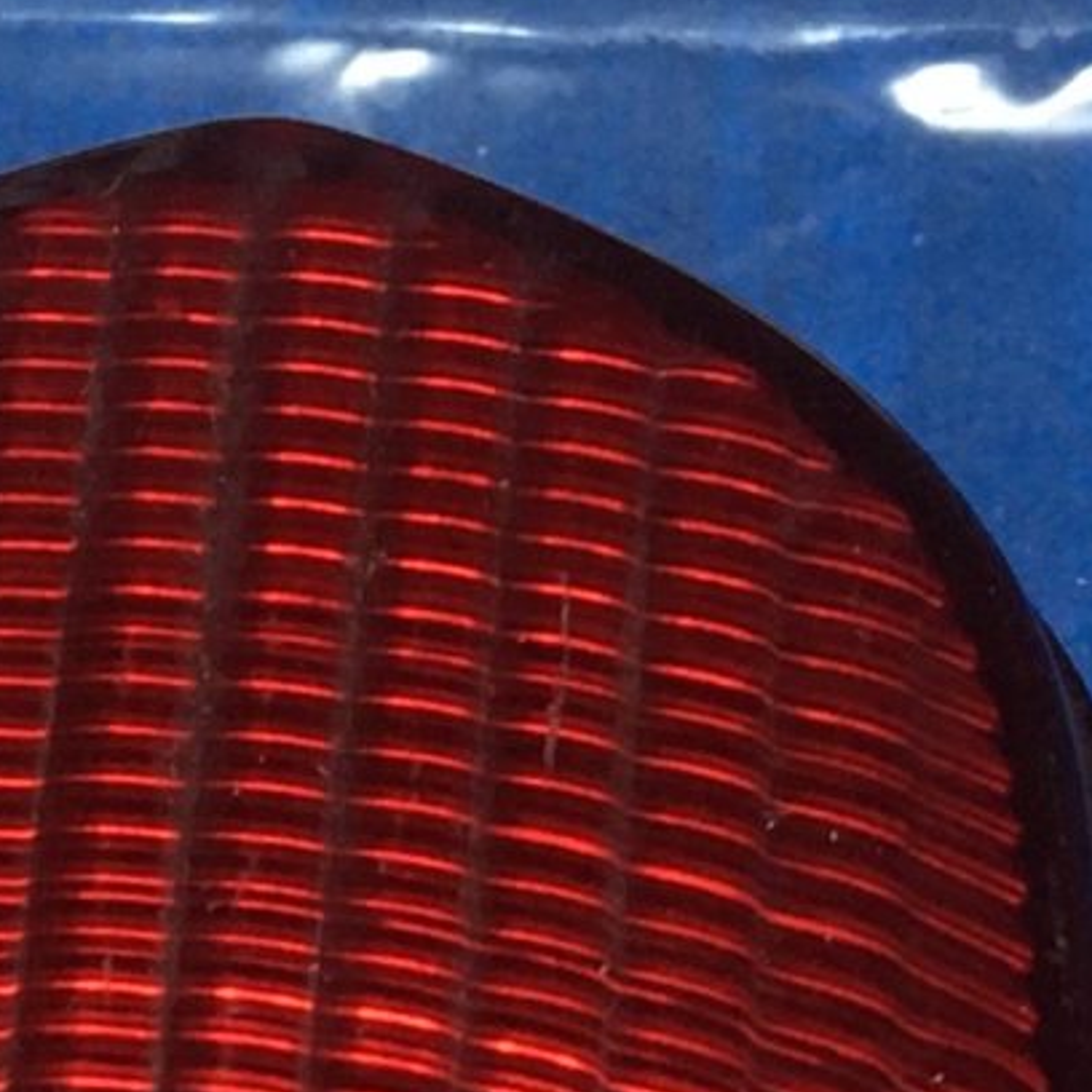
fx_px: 5746
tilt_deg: -65.9
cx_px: -19
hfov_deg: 10.8
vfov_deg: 10.5
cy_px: 1627
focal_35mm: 161
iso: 80
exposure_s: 1/30
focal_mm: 4.15
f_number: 2.2
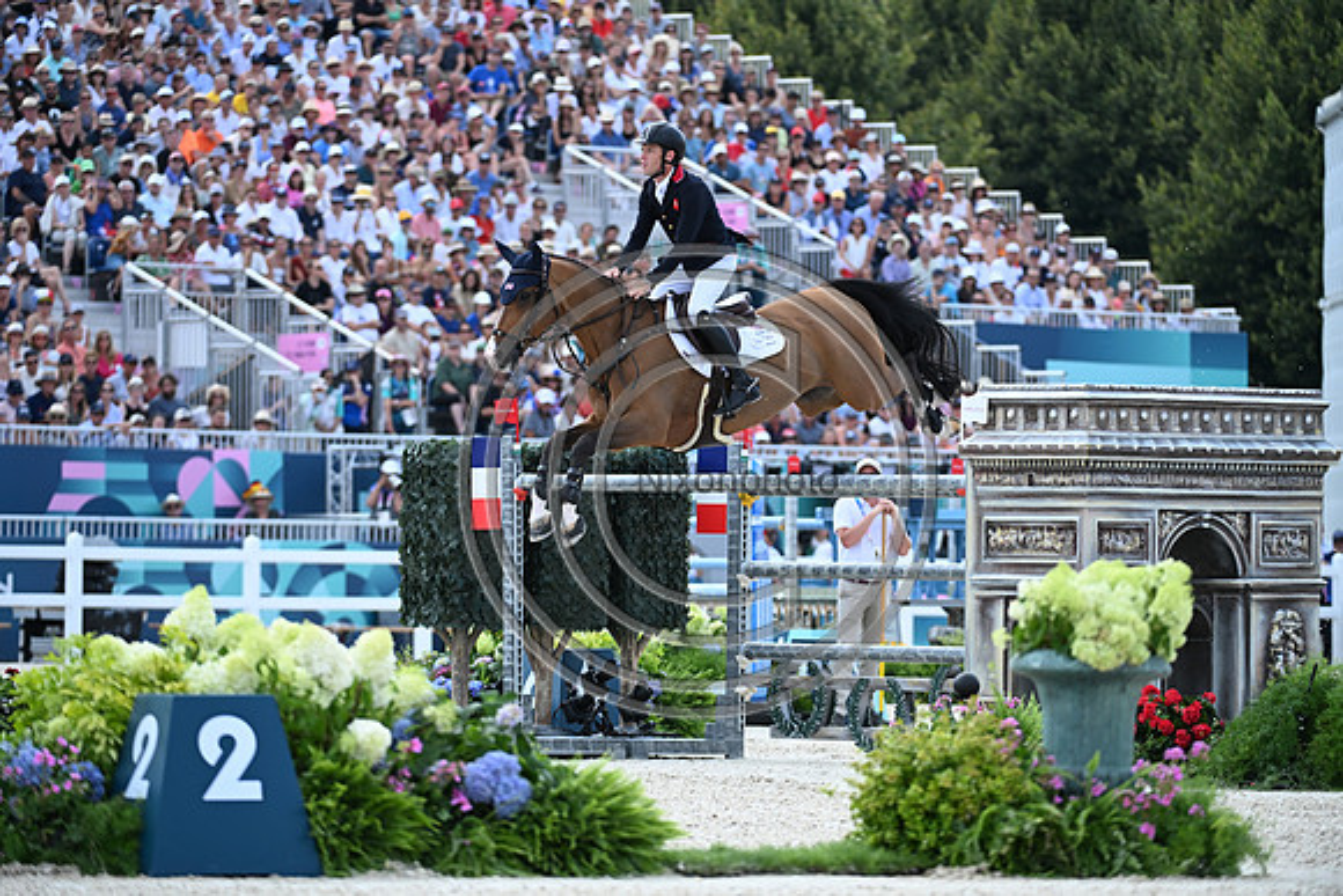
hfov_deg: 8.2
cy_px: 448
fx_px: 9328
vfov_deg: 5.5
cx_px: 672
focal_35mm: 250
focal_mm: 250
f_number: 5
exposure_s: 1/1250
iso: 500
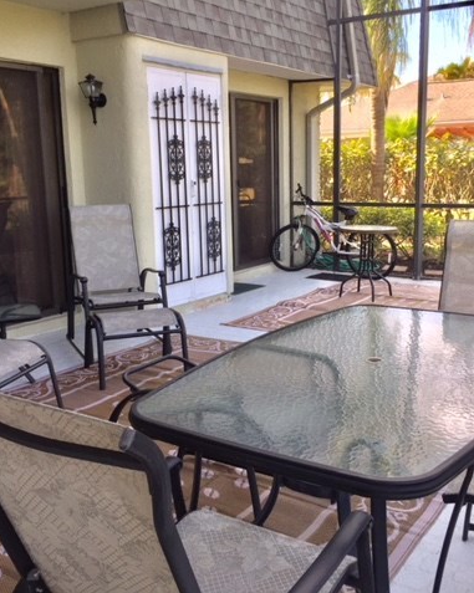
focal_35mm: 38
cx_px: 256
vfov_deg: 48.0
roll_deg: +0.3
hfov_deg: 39.1
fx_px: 667
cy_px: 296
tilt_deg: -8.6
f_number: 2.2
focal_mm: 4.15
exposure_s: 1/135
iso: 32
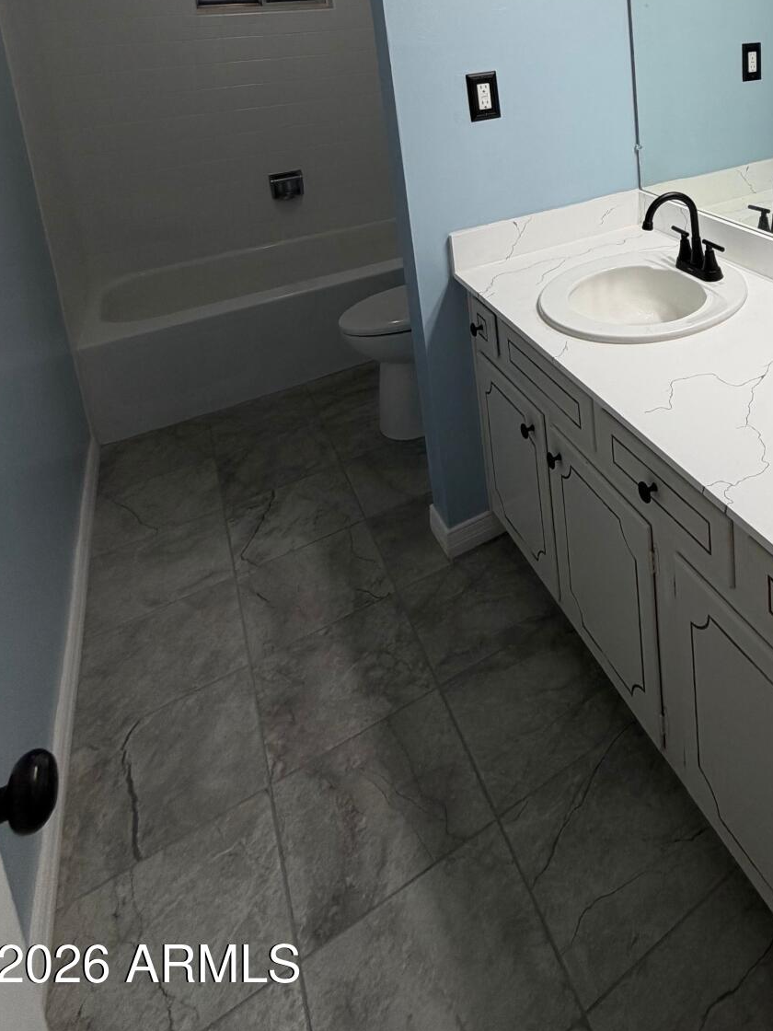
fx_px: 744
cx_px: 681
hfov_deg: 49.5
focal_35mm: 25
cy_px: 128
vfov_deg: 60.2
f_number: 2.2
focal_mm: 2.22
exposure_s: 1/120
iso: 64
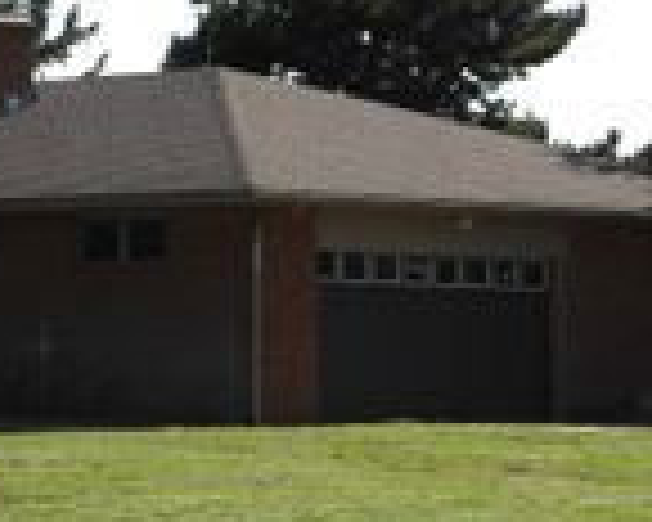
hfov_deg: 10.2
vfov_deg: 8.2
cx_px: 38
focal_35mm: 188
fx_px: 3628
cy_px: 286
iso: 100
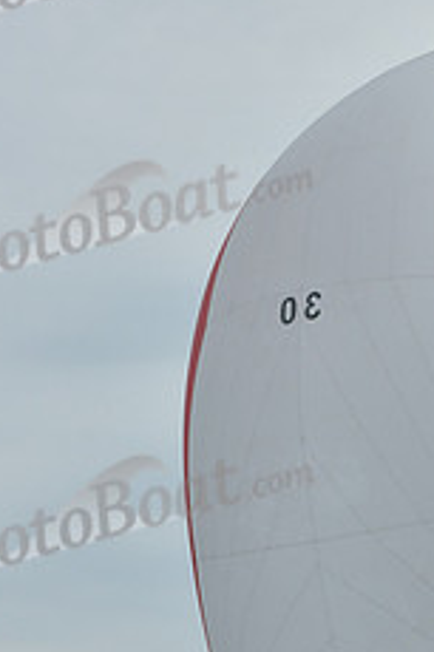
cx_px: 461
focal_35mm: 353
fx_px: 6393
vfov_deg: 5.8
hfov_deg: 3.9
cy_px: 329
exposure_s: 1/1000
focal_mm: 140
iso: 320
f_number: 7.1
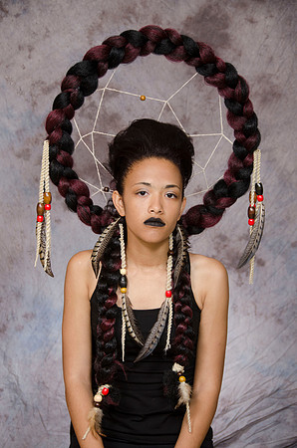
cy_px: 224
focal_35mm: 93
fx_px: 1156
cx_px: 148
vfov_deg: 22.0
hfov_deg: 14.6
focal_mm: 62
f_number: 5.6
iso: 200
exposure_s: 1/125
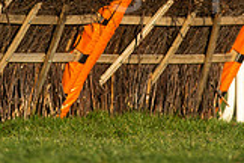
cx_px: 128
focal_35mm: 1072
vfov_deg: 1.3
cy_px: -97
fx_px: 7265
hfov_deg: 1.9
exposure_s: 1/4000
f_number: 6.3
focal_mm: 300
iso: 800
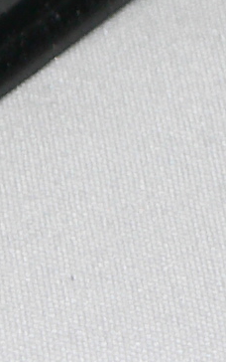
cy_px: -410
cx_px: -575
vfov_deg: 2.2
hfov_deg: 1.4
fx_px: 9524
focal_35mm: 968
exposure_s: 1/60
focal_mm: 21.6
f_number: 3.2
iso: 80
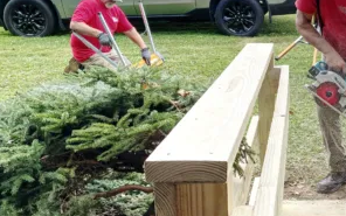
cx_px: 333
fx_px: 585
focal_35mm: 62
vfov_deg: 21.0
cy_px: 100
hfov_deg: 30.9
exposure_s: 1/1171
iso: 32
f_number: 1.6
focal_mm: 4.2
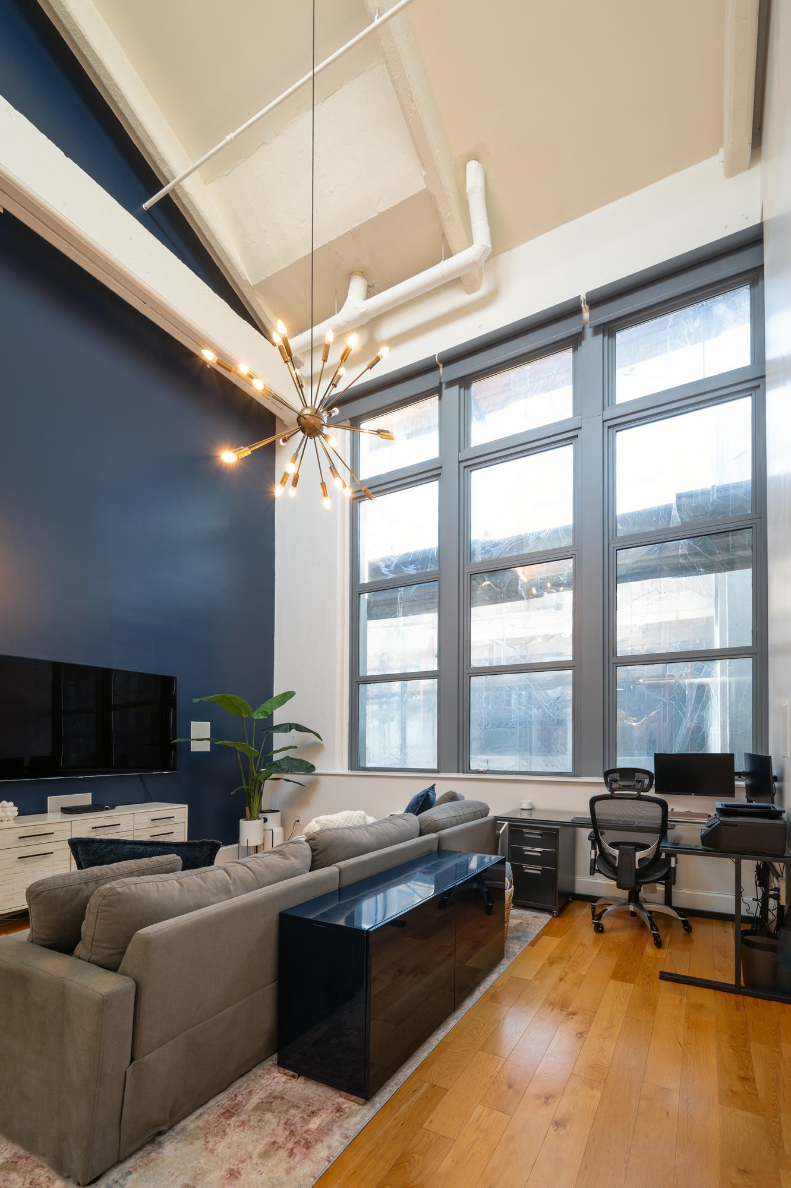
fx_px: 462
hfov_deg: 81.1
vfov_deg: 104.3
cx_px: 396
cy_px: 594
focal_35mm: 14
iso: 100
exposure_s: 1/3
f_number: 8
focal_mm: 14
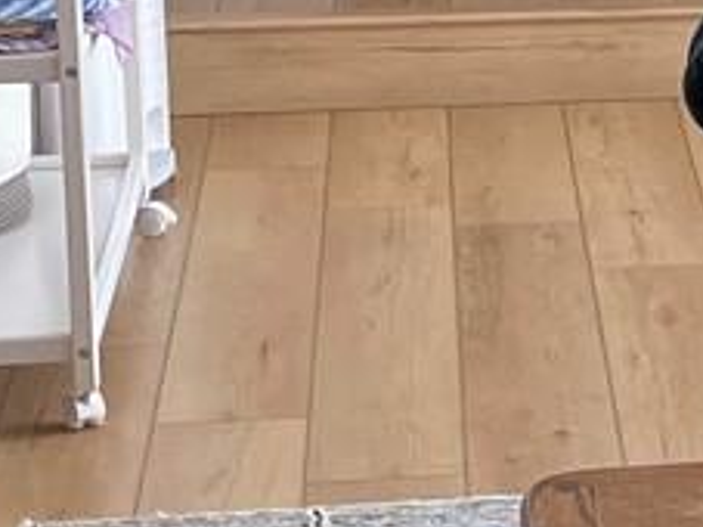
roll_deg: -1.2
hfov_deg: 10.2
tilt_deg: -12.0
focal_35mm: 183
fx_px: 3714
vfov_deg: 8.1
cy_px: 12
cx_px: 1273
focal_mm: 4.2
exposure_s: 1/121
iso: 100
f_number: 1.6
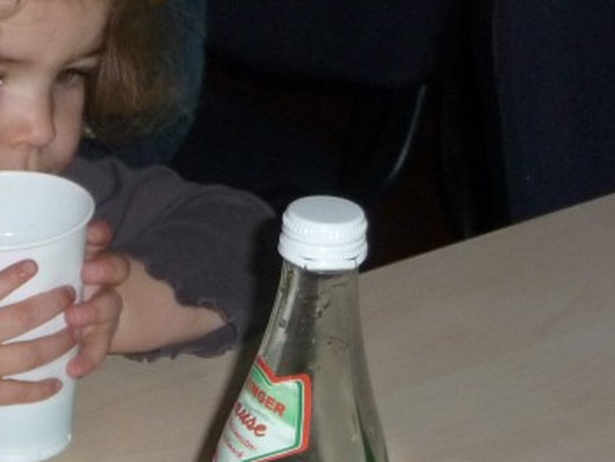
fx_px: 4000
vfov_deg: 6.6
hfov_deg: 8.6
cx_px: -248
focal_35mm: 225
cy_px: 221
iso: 250
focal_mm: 13.1
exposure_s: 1/40
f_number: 4.6
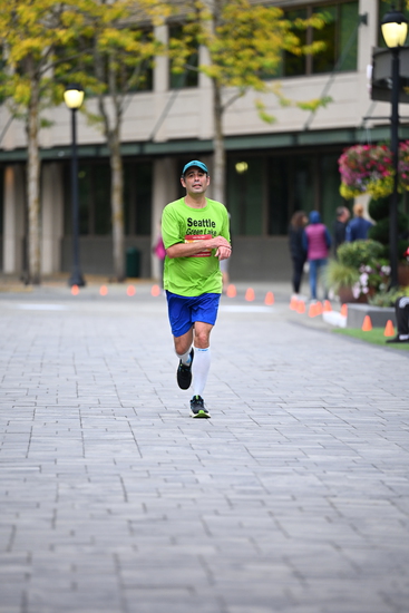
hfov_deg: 6.9
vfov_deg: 10.3
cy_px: 306
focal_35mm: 200
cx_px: 204
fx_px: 3406
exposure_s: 1/1600
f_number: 2.8
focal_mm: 200
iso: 1000
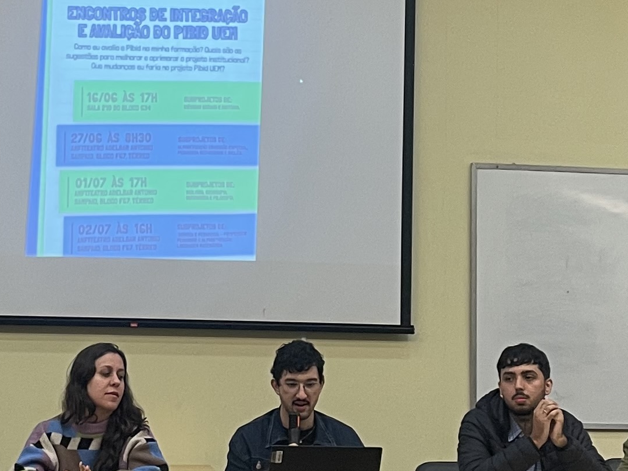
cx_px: 307
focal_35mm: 97
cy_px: 1
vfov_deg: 15.0
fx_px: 1760
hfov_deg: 20.2
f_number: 1.6
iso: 80
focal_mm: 4.2
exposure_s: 1/60
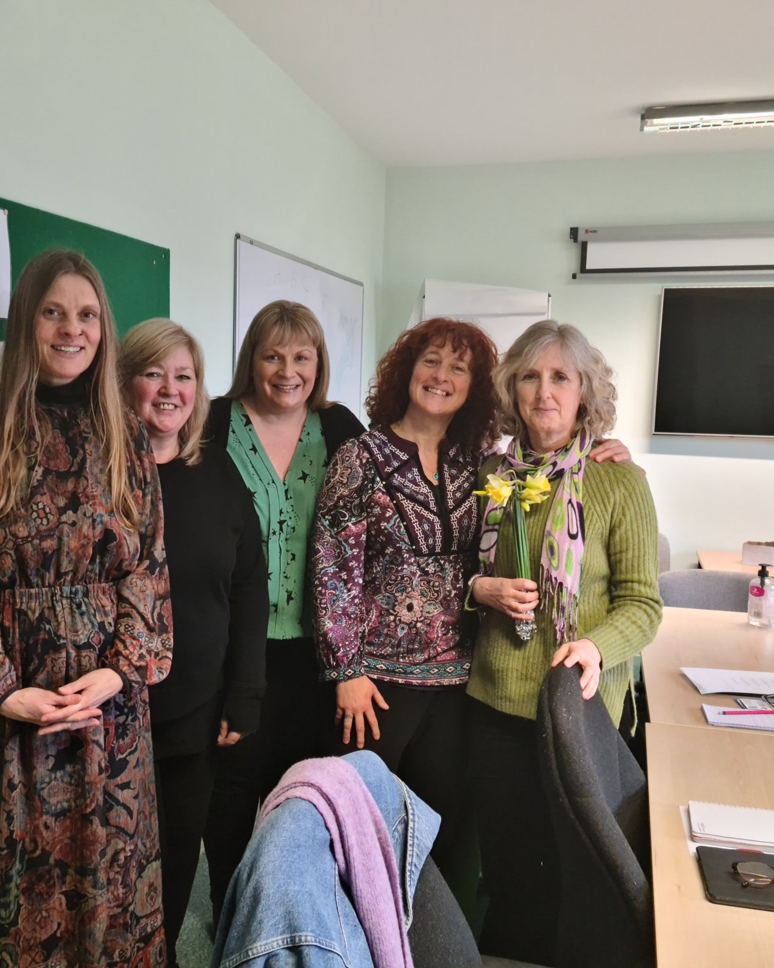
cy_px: 488
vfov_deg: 50.3
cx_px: 265
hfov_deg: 40.7
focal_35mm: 36
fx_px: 1031
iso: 400
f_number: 2
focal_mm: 5.9
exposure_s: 1/50
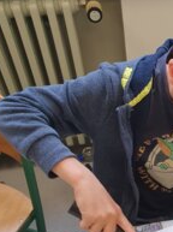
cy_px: 201
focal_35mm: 54
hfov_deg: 25.8
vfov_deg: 34.0
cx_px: 167
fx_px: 361
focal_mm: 4.32
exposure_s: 1/100
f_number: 2.4
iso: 100
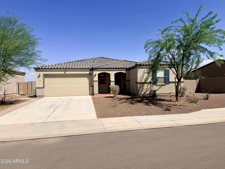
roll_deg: +1.2
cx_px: 112
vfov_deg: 56.8
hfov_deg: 71.6
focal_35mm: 24
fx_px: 156
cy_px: 84
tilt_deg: -0.3
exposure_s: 1/8130
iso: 80
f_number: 1.78
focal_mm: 6.76
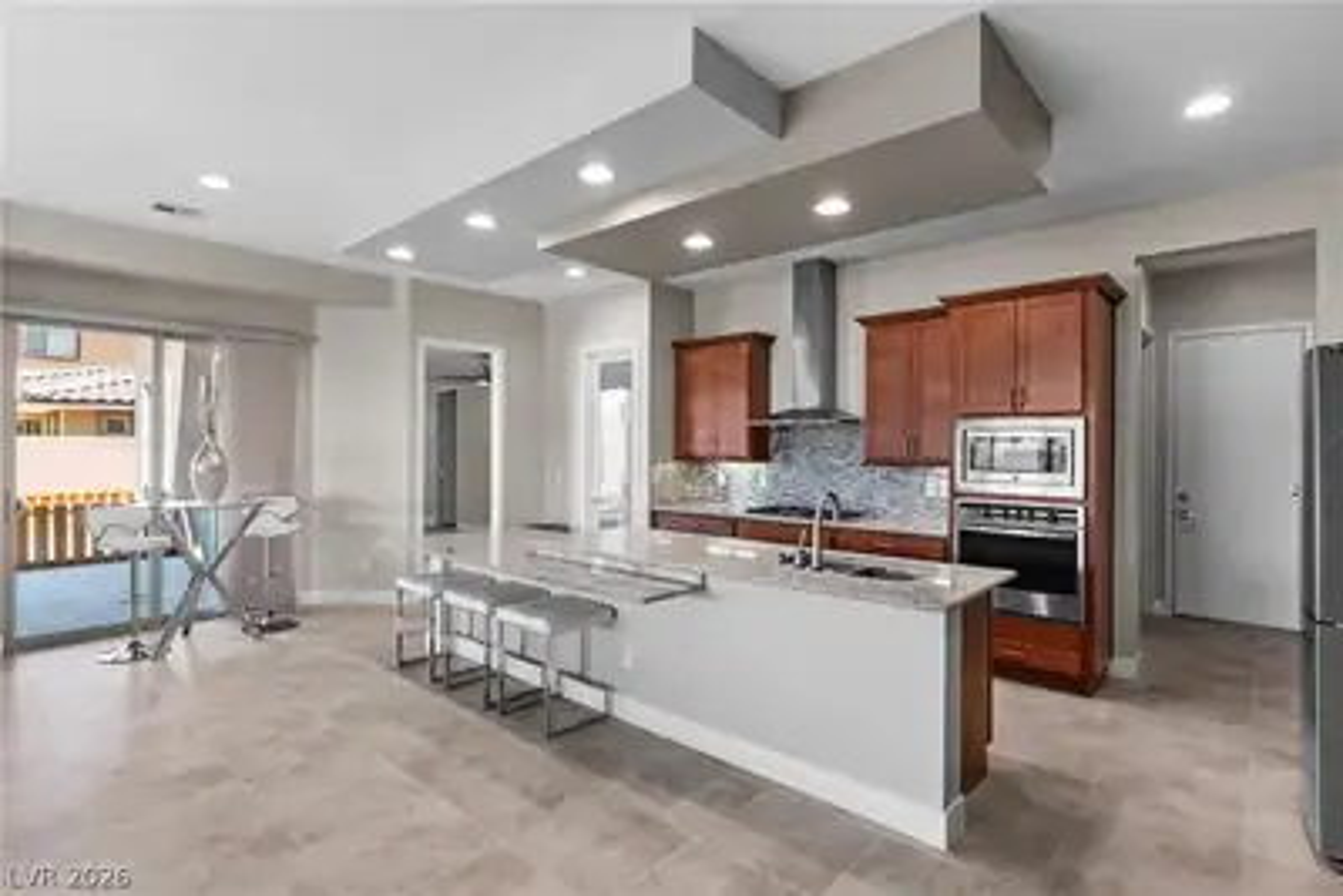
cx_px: 672
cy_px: 448
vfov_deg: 67.4
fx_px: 672
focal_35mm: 18
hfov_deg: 90.0
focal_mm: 18
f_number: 8
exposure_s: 1/10
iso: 400
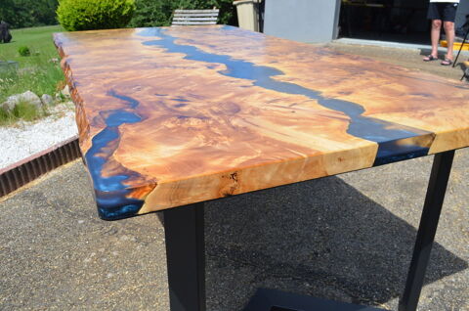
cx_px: 234
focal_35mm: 30
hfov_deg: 62.0
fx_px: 390
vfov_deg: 43.4
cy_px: 156
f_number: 11
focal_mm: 20
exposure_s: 1/500
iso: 400
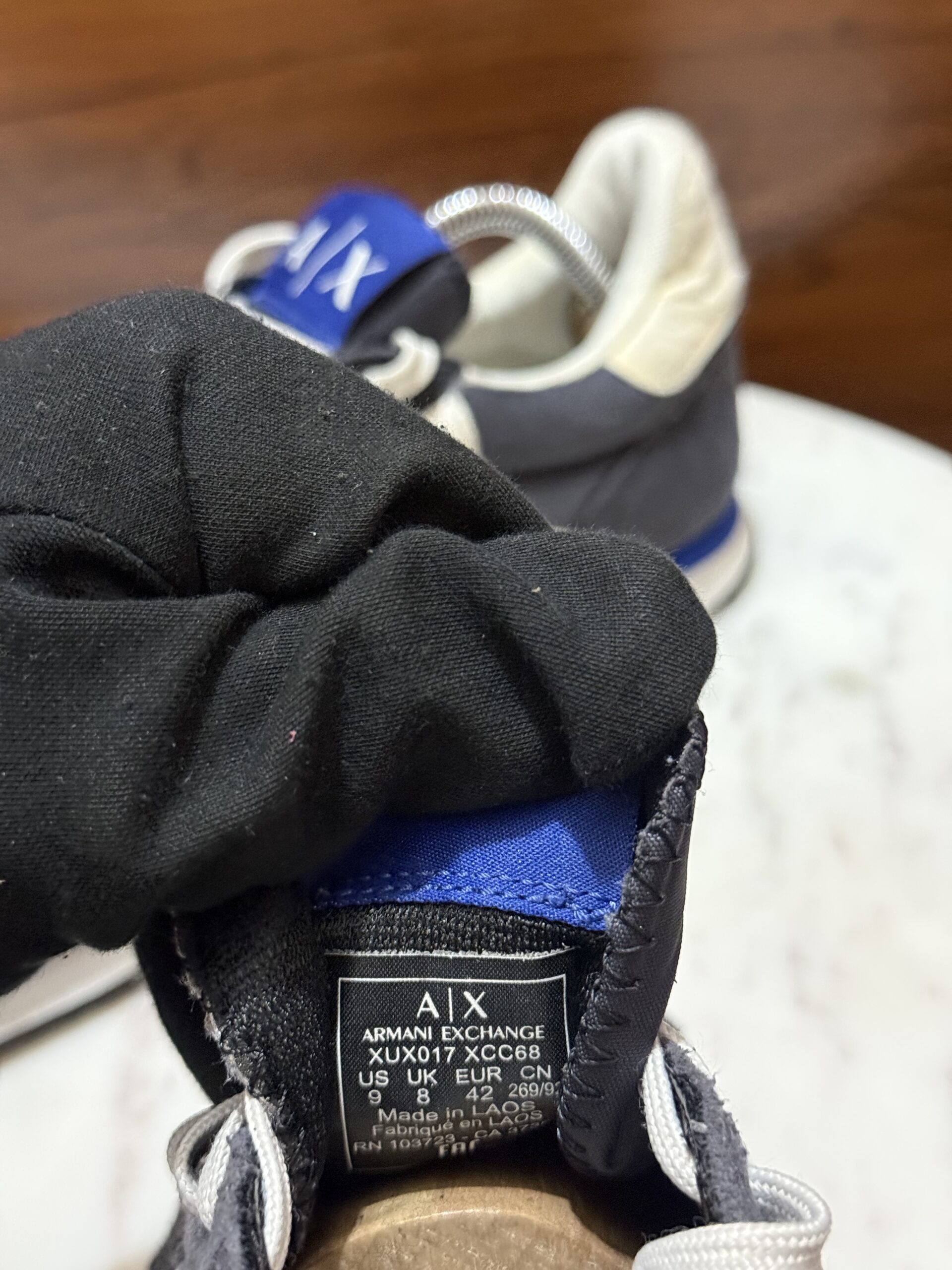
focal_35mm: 48
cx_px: 476
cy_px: 635
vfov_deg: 39.7
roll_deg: +6.6
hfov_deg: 30.3
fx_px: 1760
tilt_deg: -40.0
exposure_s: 1/25
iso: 500
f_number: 1.78
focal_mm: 6.76
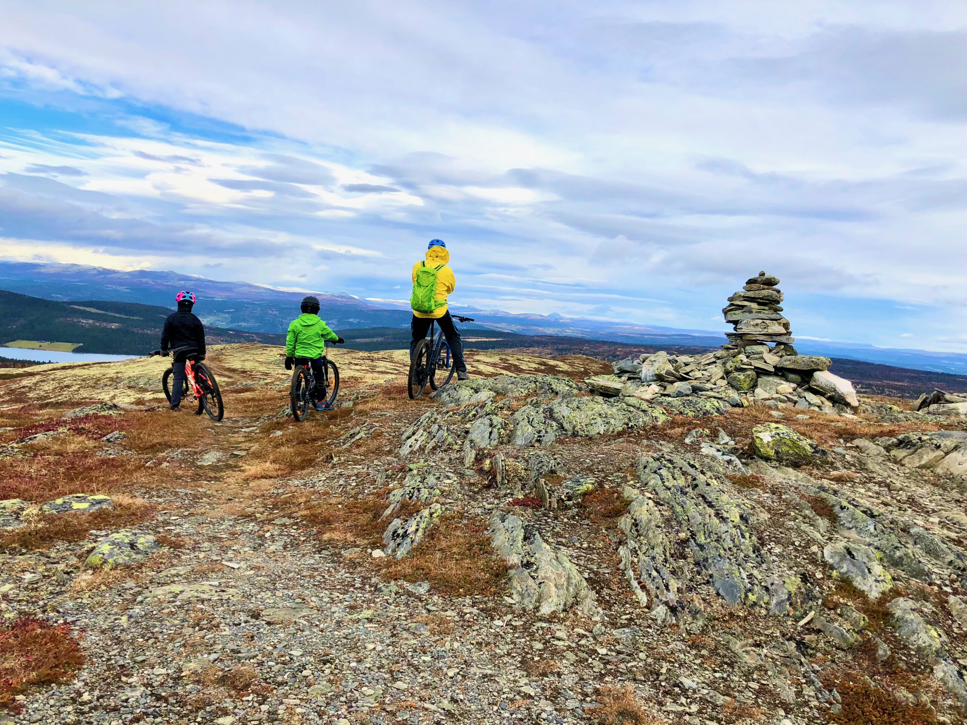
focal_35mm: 28
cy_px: 362
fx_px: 782
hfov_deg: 63.4
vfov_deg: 49.7
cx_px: 484
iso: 20
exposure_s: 1/1779
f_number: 1.8
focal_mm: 3.99
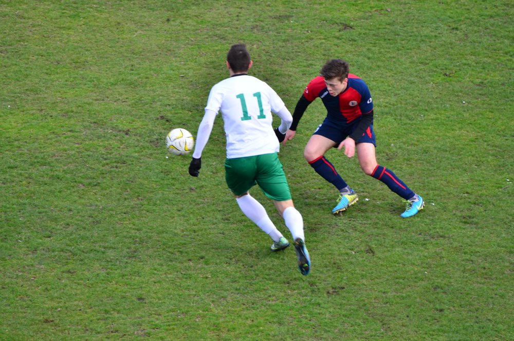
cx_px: 257
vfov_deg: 3.4
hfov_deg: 5.1
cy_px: 170
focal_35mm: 405
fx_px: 5772
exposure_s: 1/500
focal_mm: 270
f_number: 5.6
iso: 320
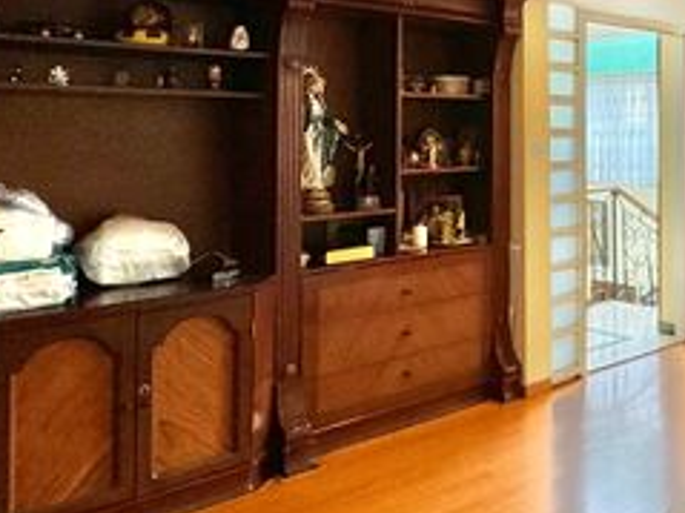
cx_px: 732
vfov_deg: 35.8
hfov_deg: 40.0
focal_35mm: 39
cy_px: 118
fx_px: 771
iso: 160
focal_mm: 2.22
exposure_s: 1/60
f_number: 2.2
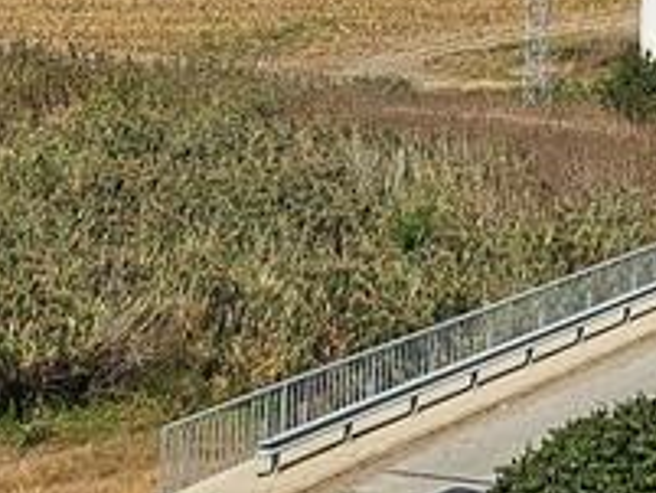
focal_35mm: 122
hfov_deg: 15.2
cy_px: -258
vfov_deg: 11.6
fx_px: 2313
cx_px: 904
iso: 50
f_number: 1.8
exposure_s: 1/5314
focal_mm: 5
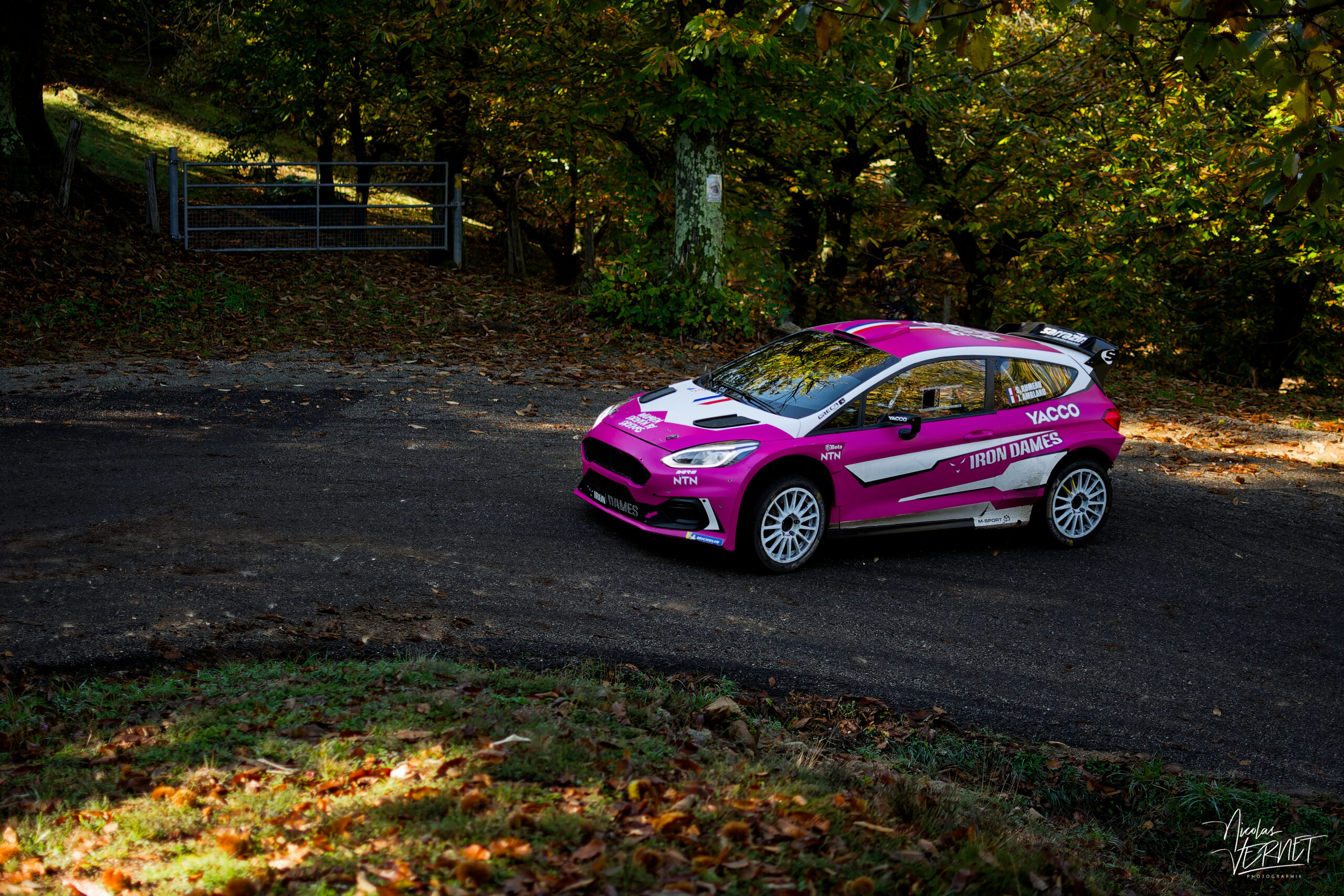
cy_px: 448
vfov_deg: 25.8
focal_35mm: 52
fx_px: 1960
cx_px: 672
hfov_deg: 37.8
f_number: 1.8
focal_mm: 35
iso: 2000
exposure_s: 1/6400
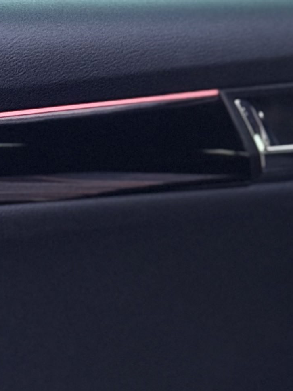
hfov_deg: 7.4
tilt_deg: -18.0
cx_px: 71
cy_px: 327
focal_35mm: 200
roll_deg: -0.3
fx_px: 2257
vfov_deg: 9.9
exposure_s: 1/40
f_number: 1.78
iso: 500
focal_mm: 6.76
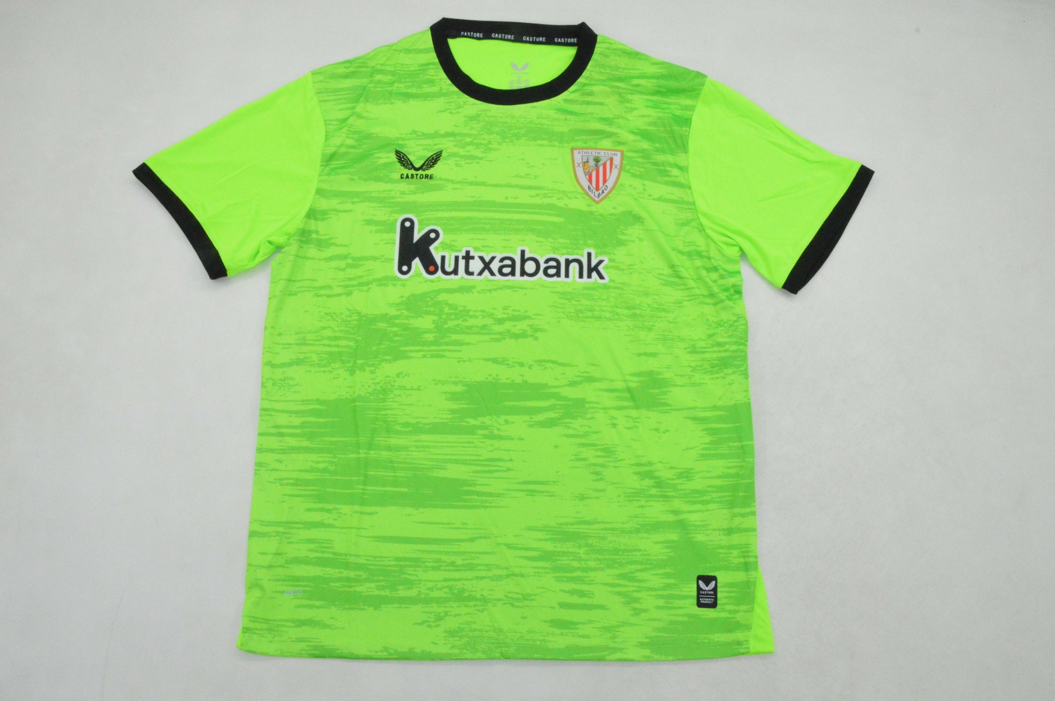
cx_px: 528
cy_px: 350
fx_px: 922
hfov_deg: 59.5
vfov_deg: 41.6
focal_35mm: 32
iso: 6400
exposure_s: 1/200
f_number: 25
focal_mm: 21
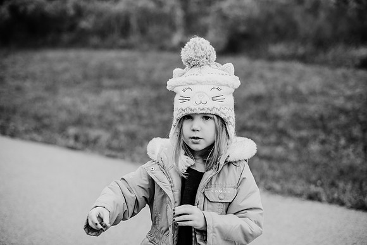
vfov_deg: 27.0
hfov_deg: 39.6
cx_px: 184
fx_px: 510
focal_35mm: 50
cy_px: 122
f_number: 2.2
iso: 320
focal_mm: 50
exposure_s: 1/800
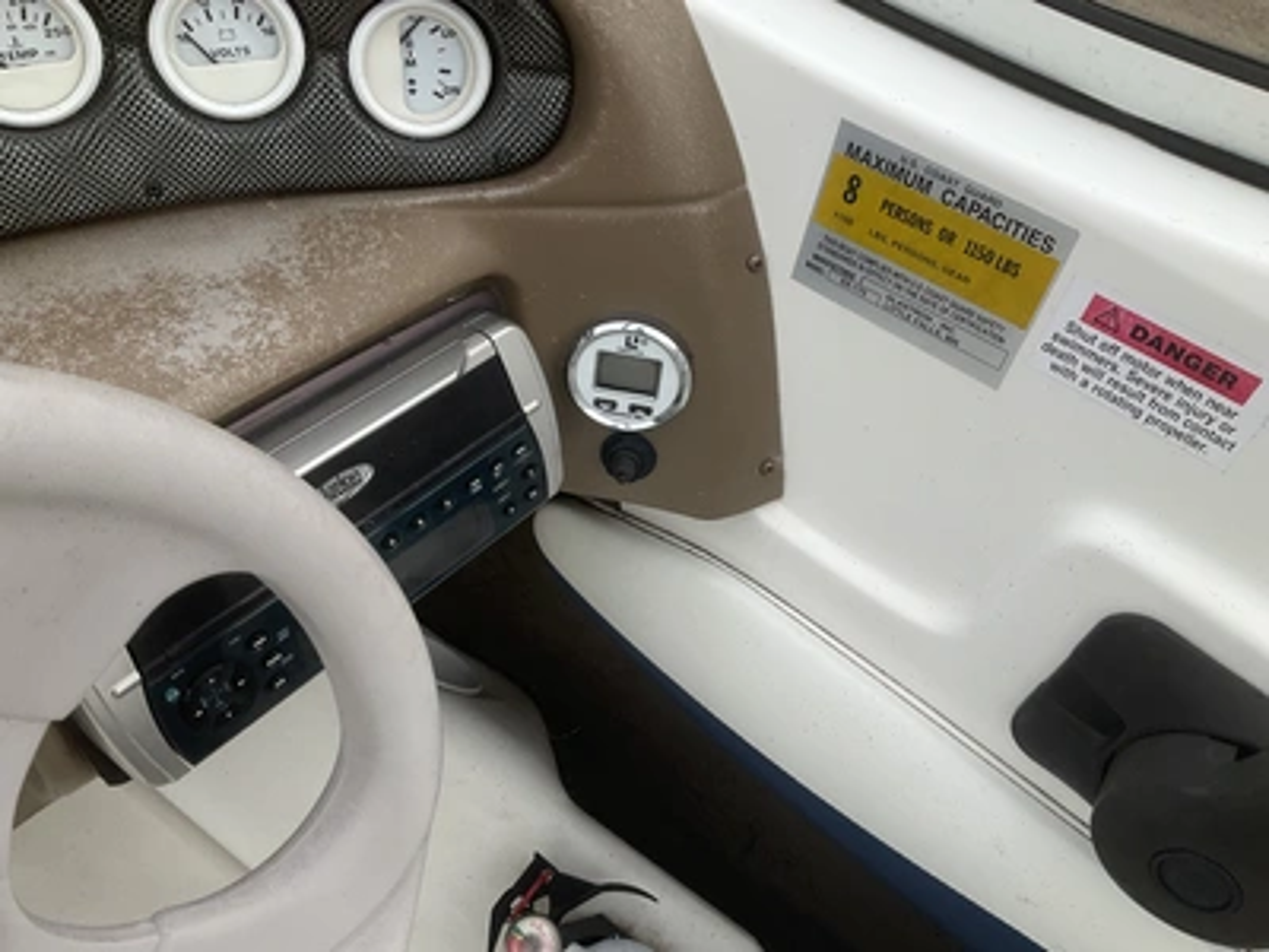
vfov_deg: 48.2
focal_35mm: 29
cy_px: 476
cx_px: 634
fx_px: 1063
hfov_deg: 61.7
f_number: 1.8
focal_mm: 3
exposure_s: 1/1076
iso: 25
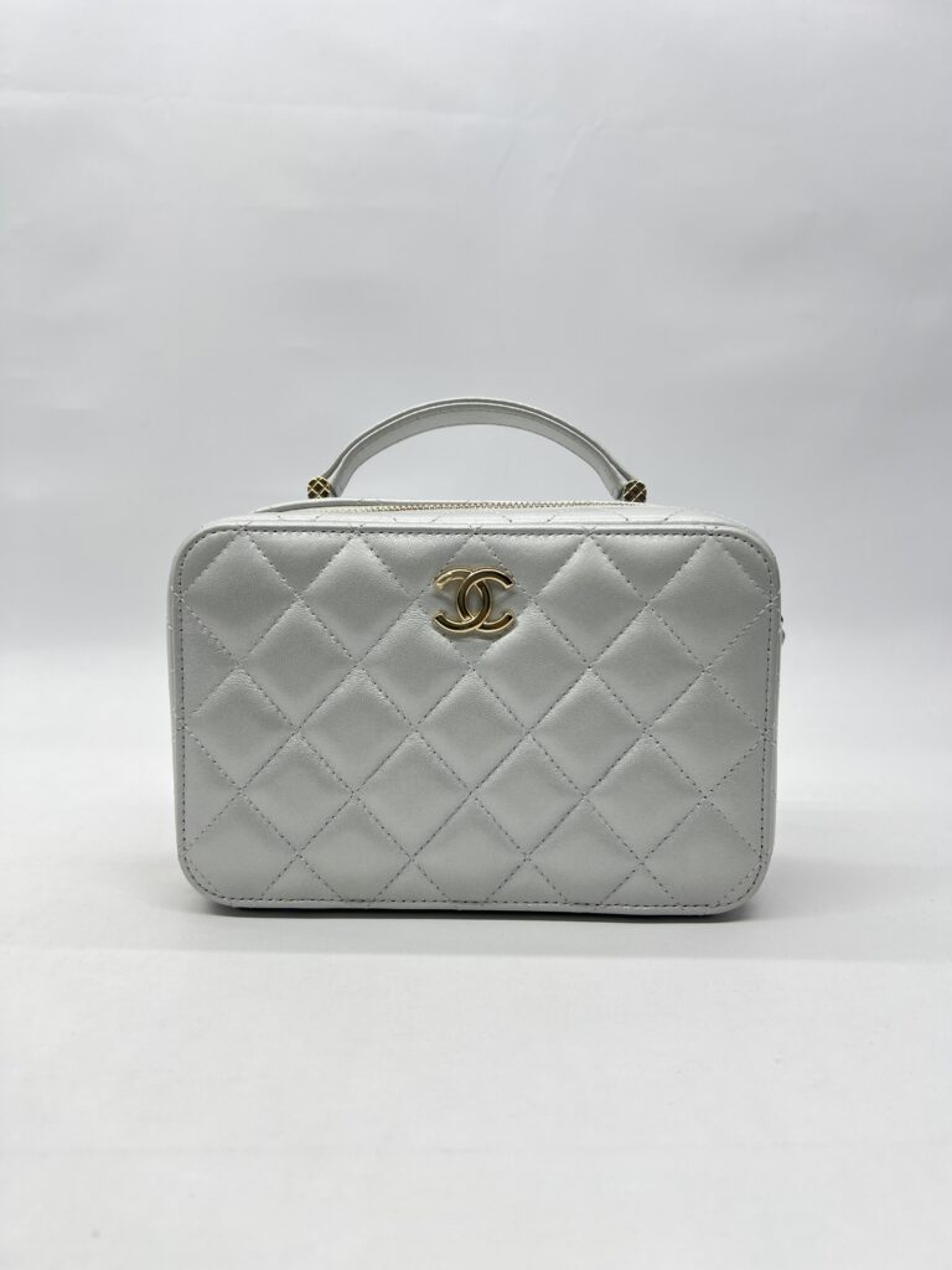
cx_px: 476
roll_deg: -0.5
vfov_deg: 67.3
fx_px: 953
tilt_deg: -6.3
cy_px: 635
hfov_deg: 53.1
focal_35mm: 26
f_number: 1.5
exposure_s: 1/177
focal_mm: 5.7
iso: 40
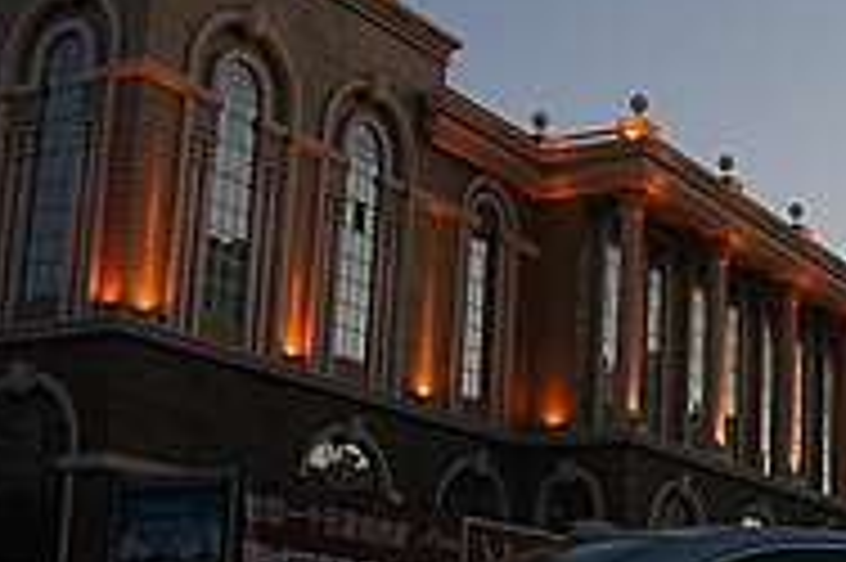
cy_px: 411
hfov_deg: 28.8
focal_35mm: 67
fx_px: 1573
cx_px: 783
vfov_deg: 20.1
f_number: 5.6
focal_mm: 12
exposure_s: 1/100
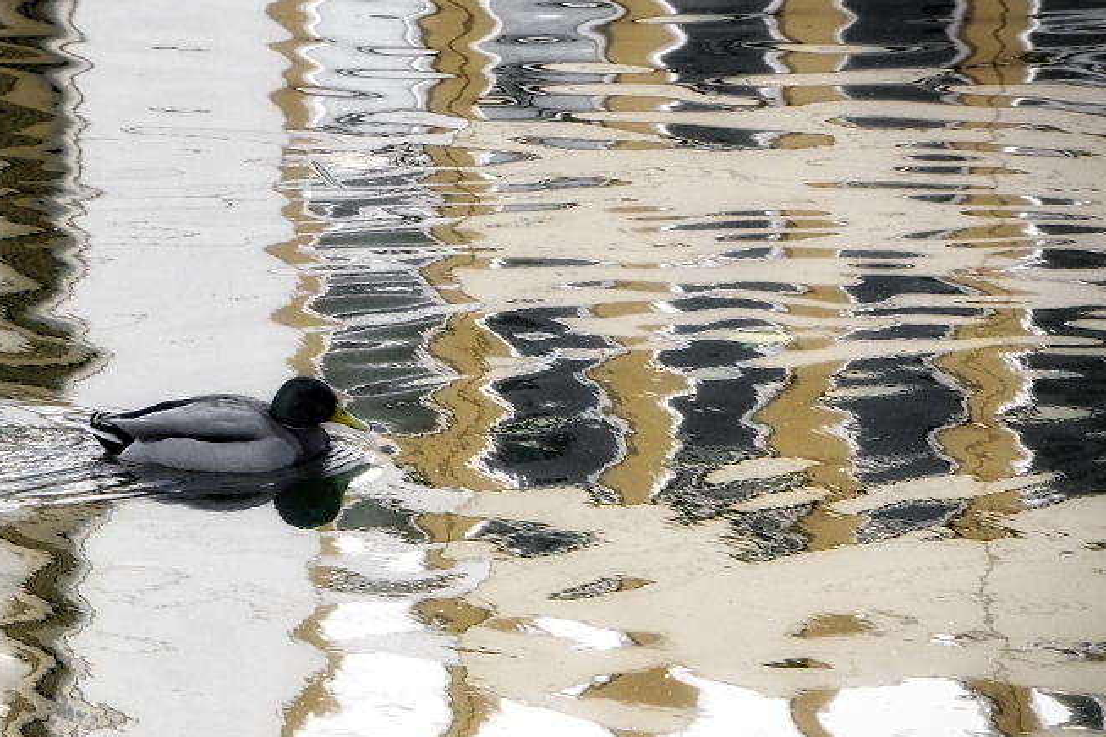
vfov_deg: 6.3
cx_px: 315
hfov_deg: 9.5
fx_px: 6666
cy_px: 397
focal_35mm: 217
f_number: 10
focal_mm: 95
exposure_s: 1/250
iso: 1600
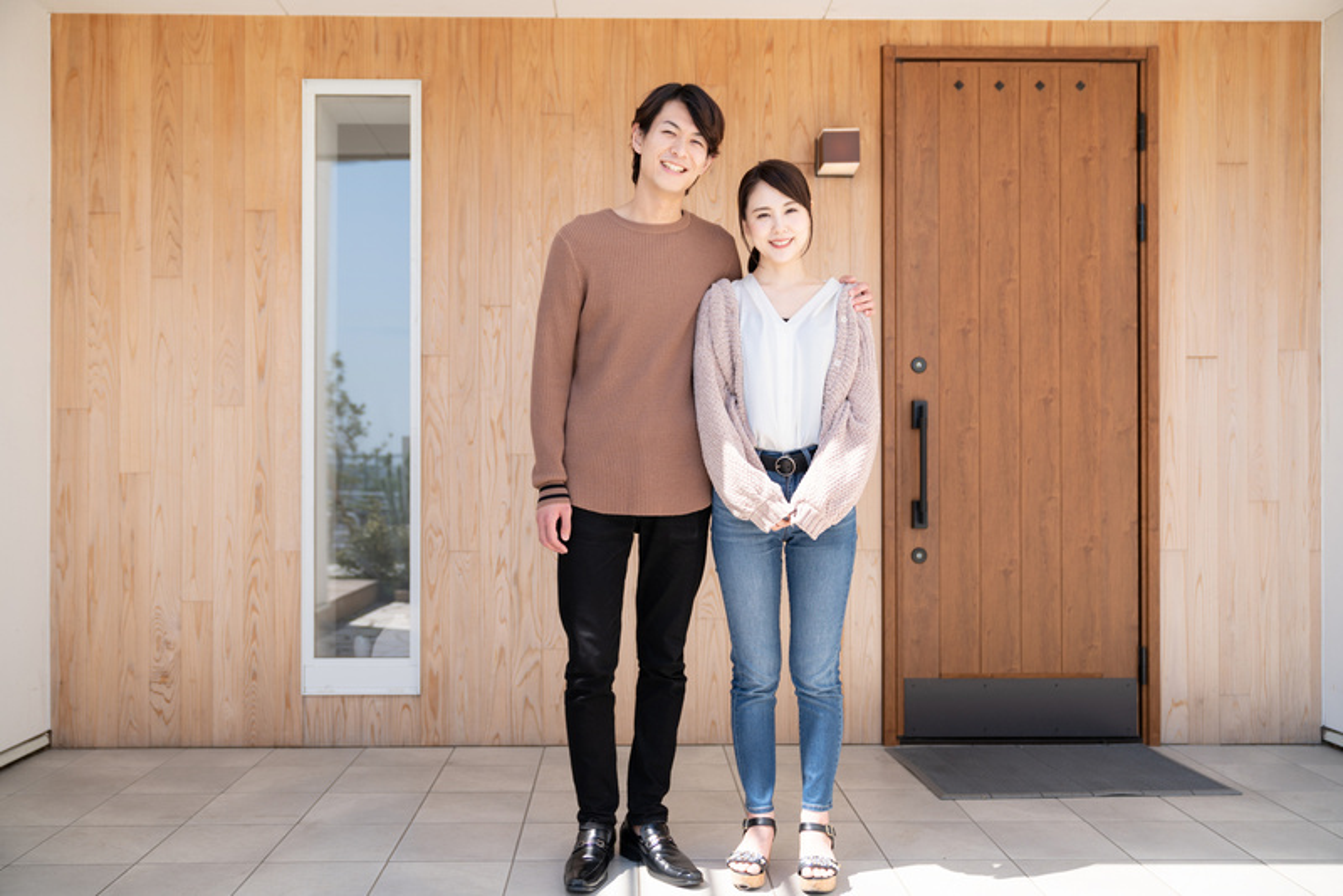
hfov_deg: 60.3
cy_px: 448
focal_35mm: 31
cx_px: 672
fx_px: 1157
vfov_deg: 42.4
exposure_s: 1/640
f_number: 2.8
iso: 100
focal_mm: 31
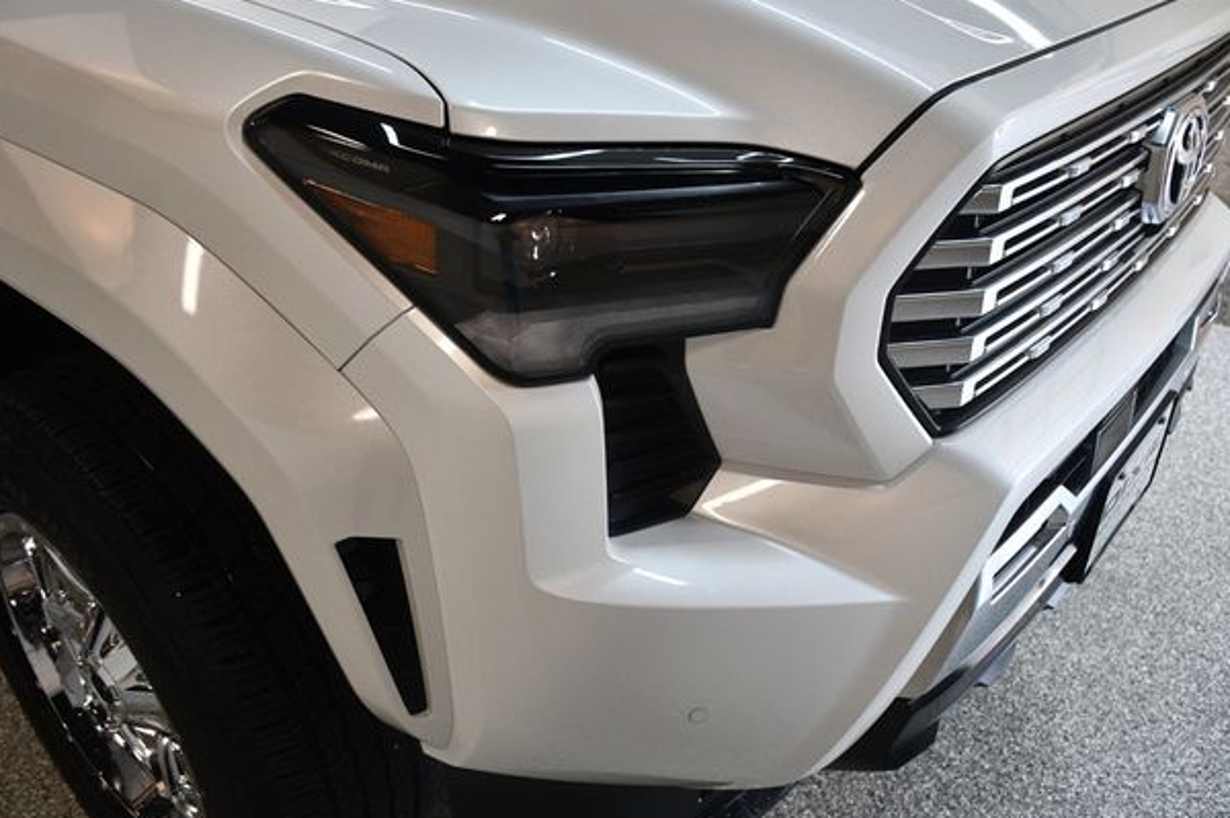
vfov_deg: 41.0
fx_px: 1092
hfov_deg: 58.7
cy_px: 398
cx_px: 597
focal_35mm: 32
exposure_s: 1/160
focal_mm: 20
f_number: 3.5
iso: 800
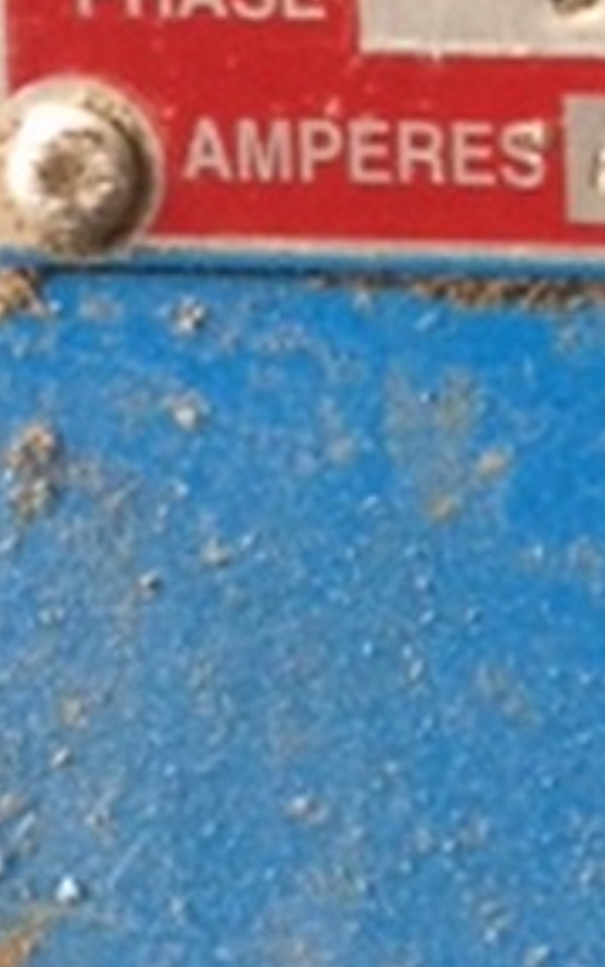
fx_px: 3057
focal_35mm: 116
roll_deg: +0.5
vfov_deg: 17.3
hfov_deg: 10.5
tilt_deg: -3.8
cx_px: 1136
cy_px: -108
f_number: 2.2
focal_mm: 4.15
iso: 160
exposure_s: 1/30
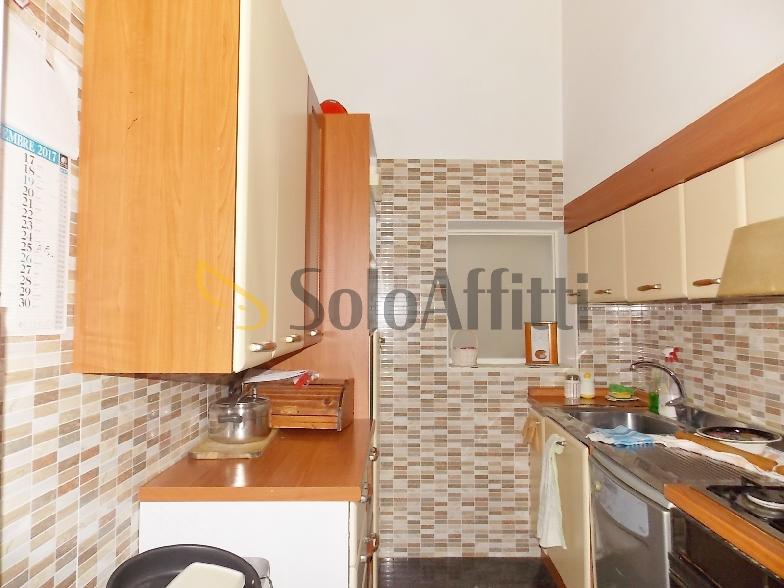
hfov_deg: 73.9
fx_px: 521
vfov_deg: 58.9
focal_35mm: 23
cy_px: 294
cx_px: 392
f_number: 3.1
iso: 200
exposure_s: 1/30
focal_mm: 4
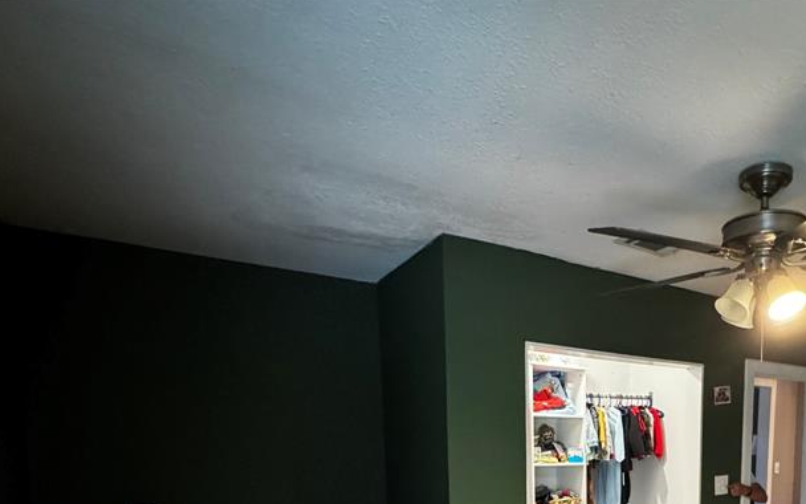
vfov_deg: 42.7
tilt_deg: -8.1
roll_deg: -0.6
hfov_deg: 68.5
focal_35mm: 25
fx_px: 549
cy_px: 501
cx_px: 590
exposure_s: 1/60
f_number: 2.2
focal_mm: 2.22
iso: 1250
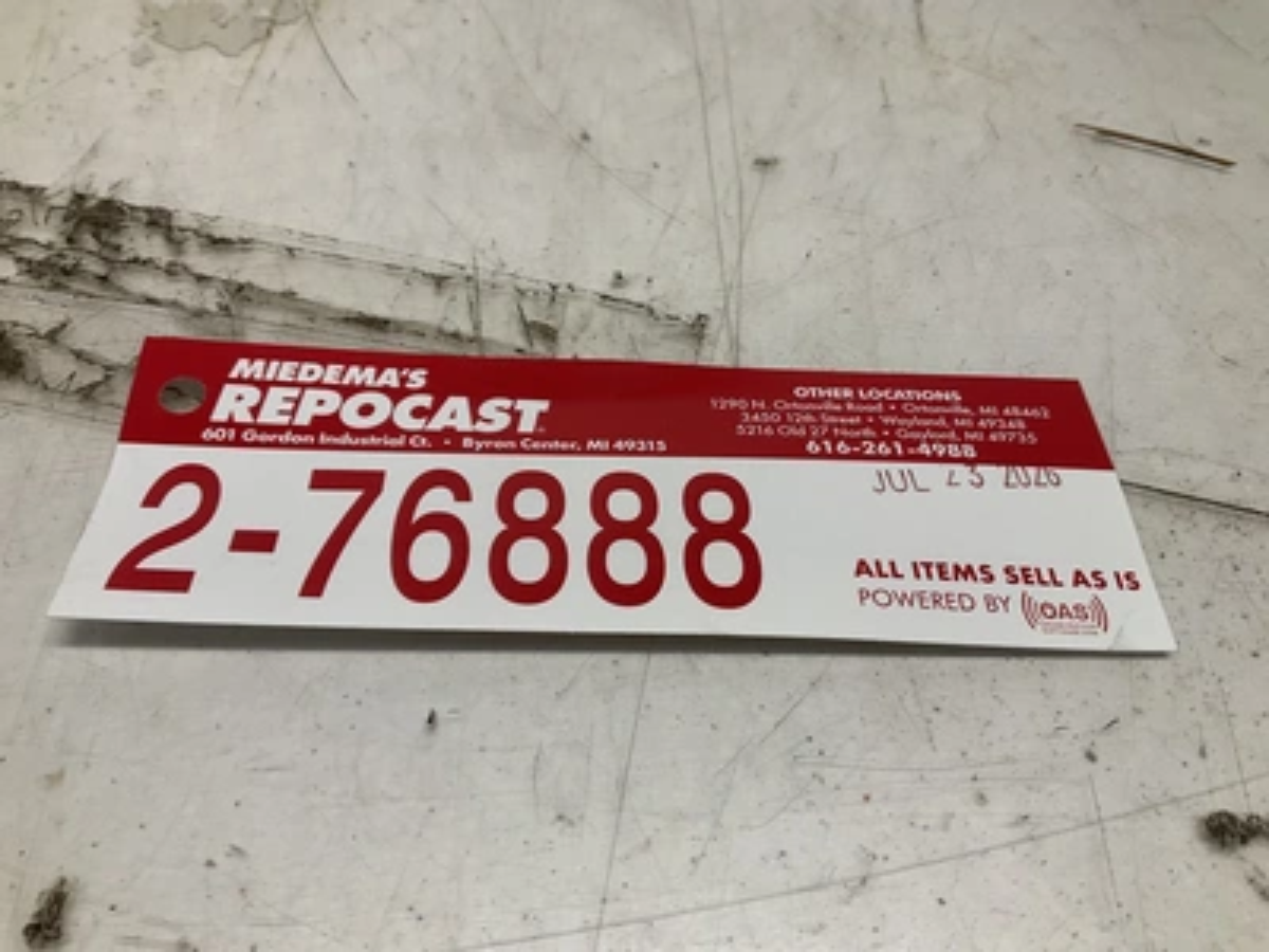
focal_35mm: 29
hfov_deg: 61.7
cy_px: 476
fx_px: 1063
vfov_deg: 48.2
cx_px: 634
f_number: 1.8
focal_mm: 3
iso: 25
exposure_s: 1/120
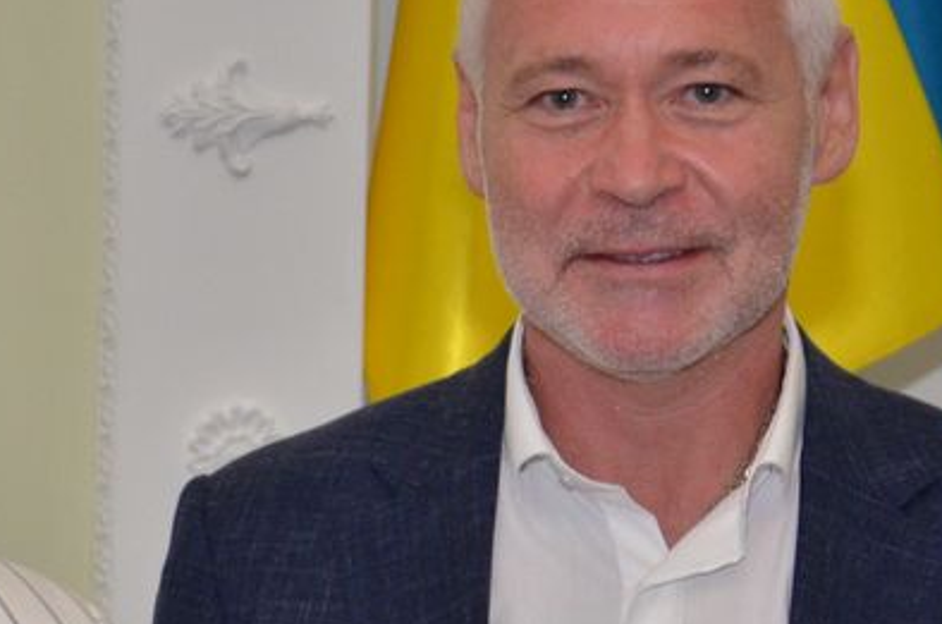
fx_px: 6261
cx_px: 74
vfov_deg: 5.7
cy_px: 711
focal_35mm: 240
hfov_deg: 8.6
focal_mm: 45
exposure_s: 1/250
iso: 800
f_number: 4.8
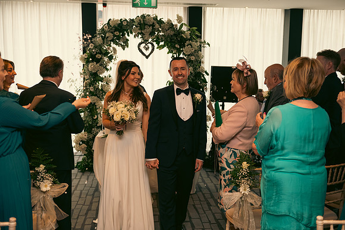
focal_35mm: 38
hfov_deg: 50.7
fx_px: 364
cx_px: 172
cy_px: 115
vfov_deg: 35.1
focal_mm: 38
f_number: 3.5
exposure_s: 1/160
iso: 640
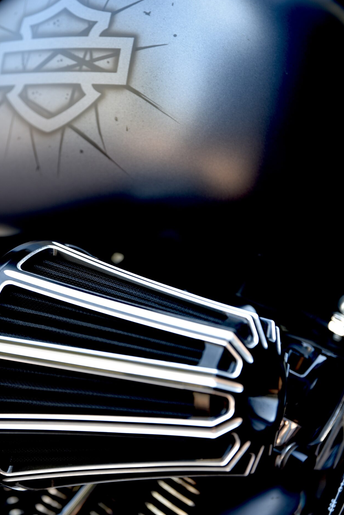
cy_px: 270
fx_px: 1376
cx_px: 110
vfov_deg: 21.2
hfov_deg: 14.2
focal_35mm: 96
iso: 100
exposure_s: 1/60
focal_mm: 70
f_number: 2.8
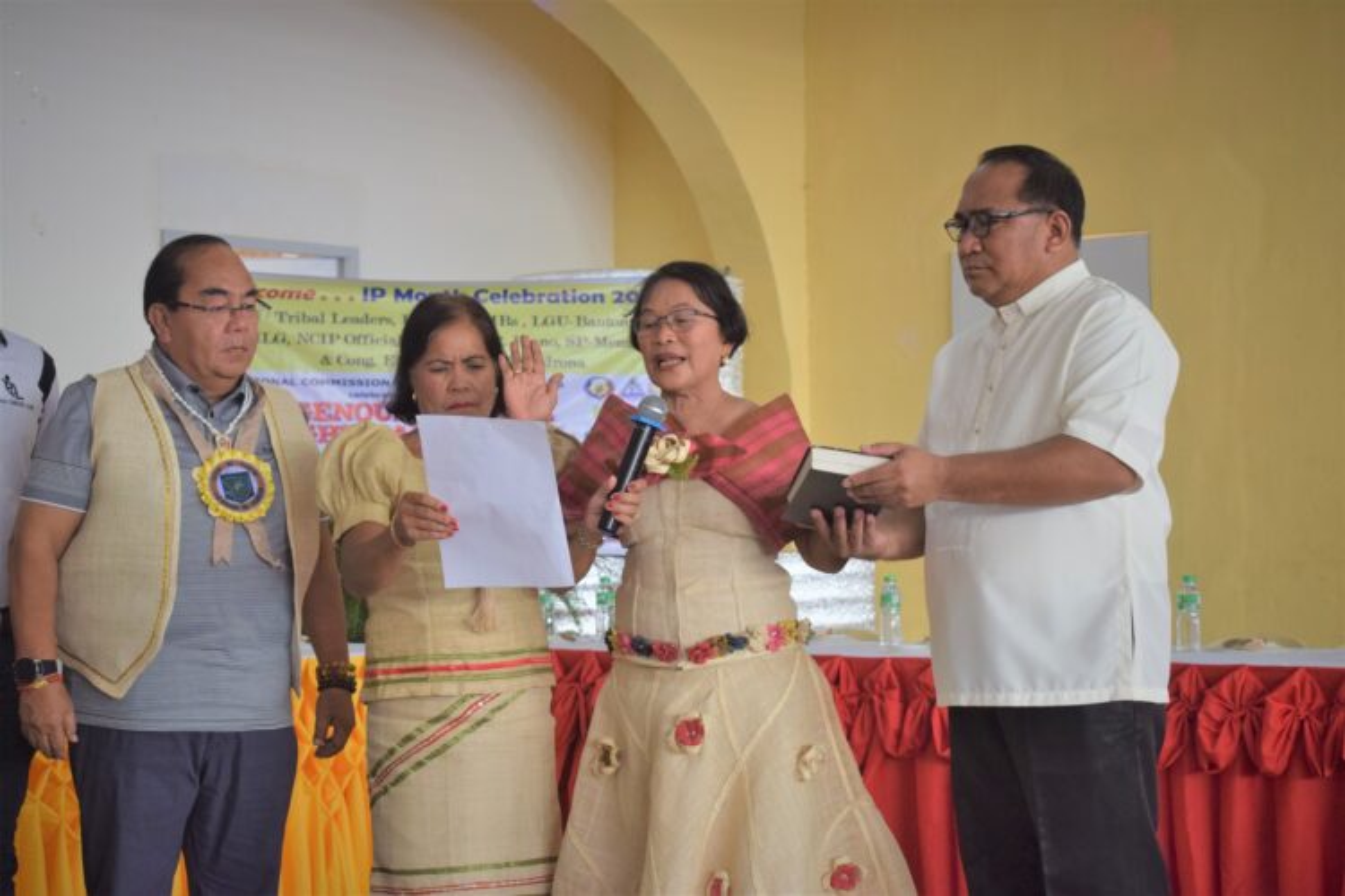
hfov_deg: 29.2
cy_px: 448
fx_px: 2578
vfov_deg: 19.7
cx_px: 672
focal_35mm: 69
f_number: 5.3
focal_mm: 46
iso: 800
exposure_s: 1/160
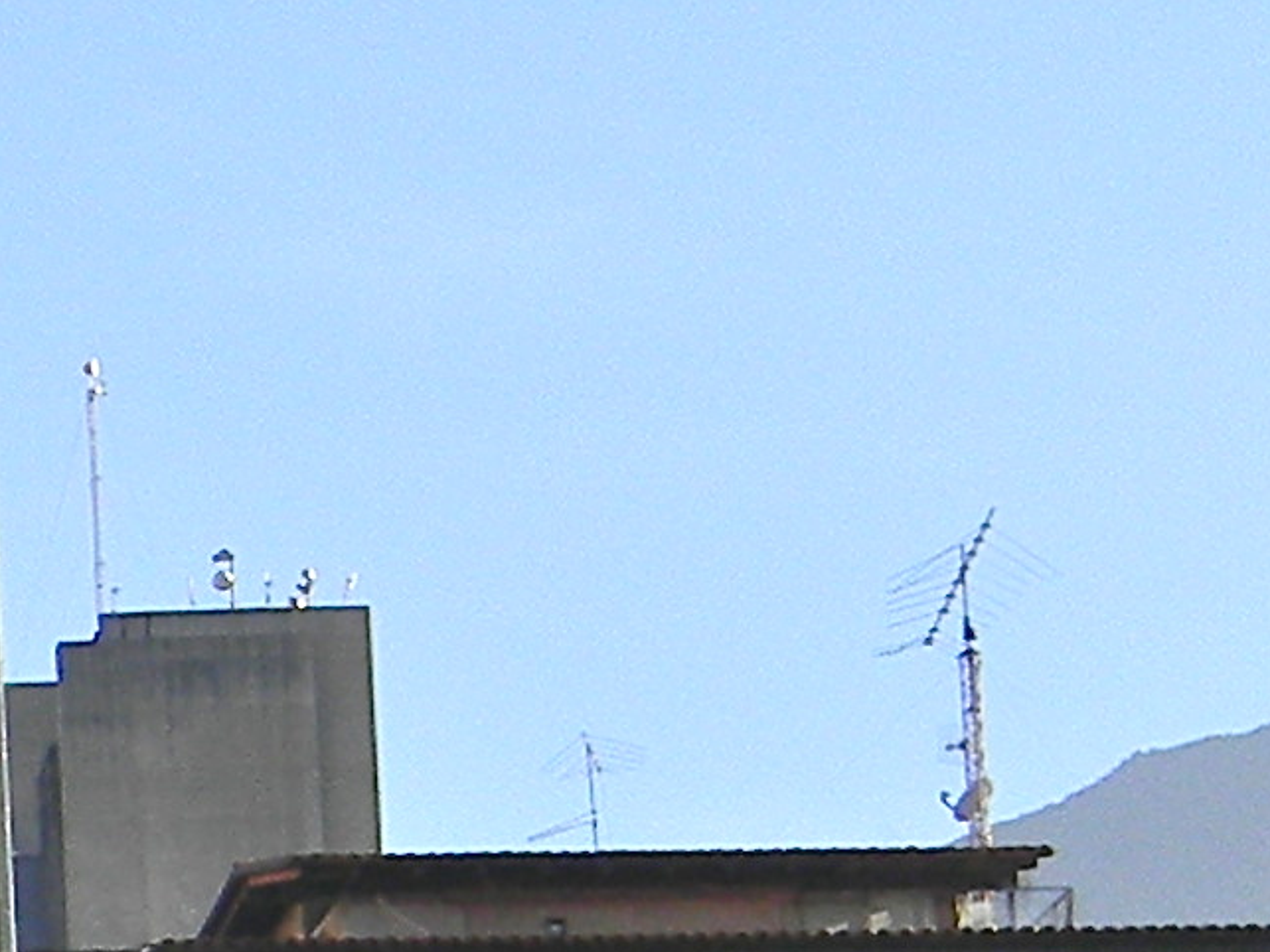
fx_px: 9354
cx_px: -1424
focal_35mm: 255
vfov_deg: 5.8
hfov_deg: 7.4
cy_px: 1396
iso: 80
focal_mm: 7.3
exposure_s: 1/568
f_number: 3.8
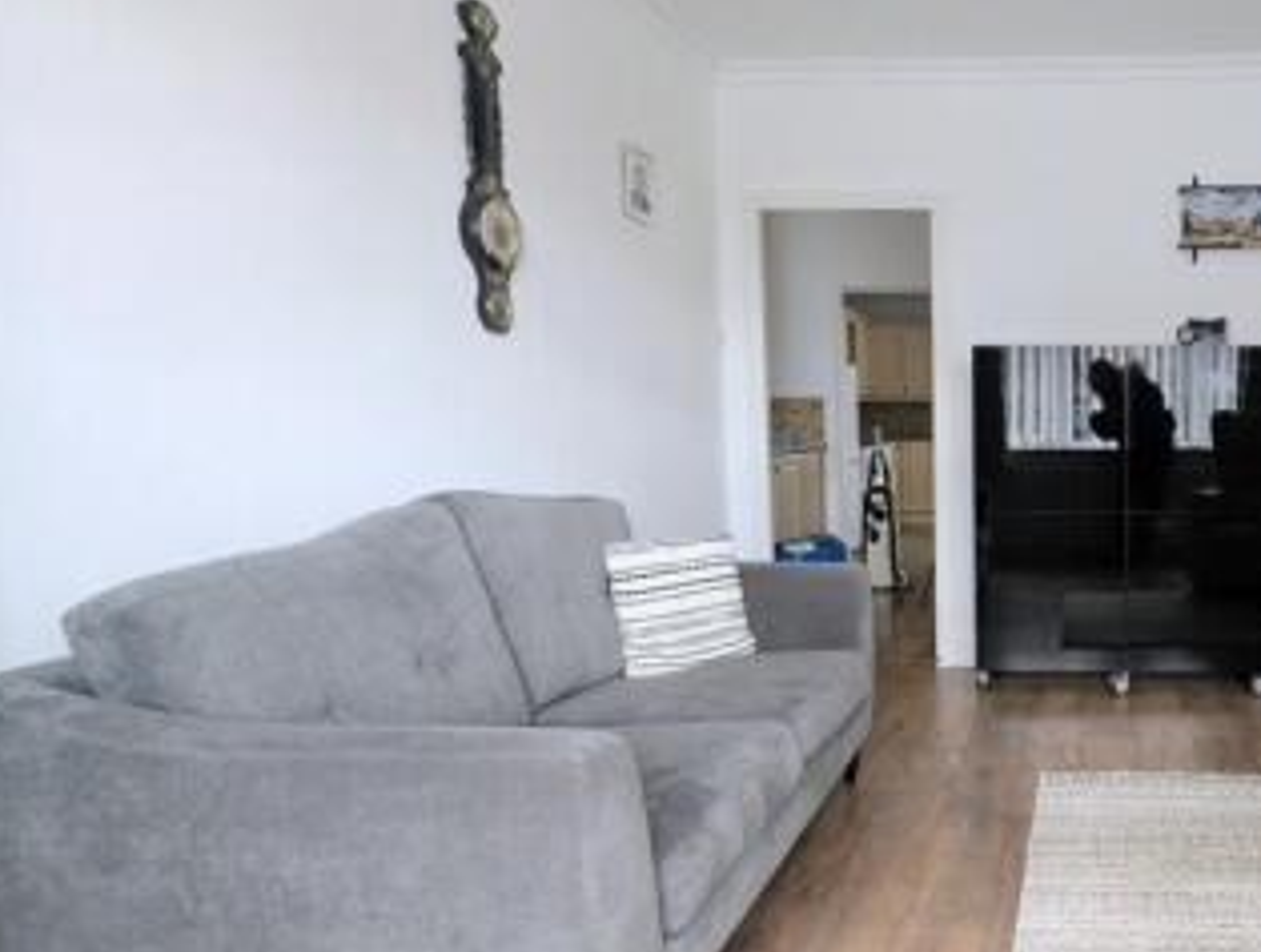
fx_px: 876
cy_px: 516
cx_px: 1072
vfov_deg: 56.9
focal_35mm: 24
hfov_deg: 62.9
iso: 56
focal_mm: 1.95
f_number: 2.2
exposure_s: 1/23.8
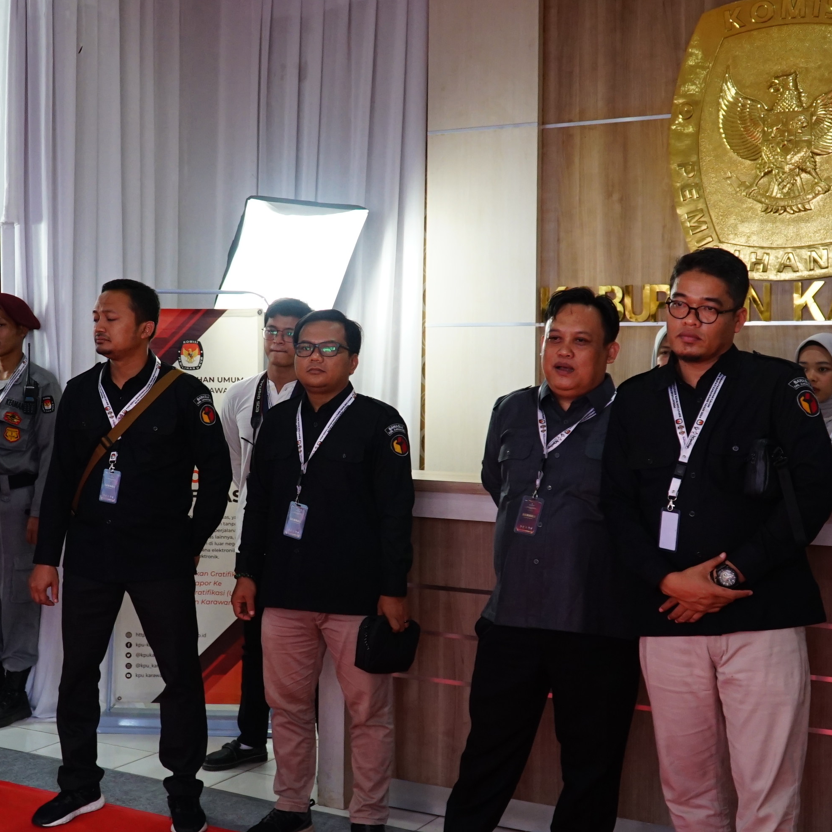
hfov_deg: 38.2
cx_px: 339
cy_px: 411
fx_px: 1196
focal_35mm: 44
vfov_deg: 38.3
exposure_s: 1/80
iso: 1250
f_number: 4
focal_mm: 23
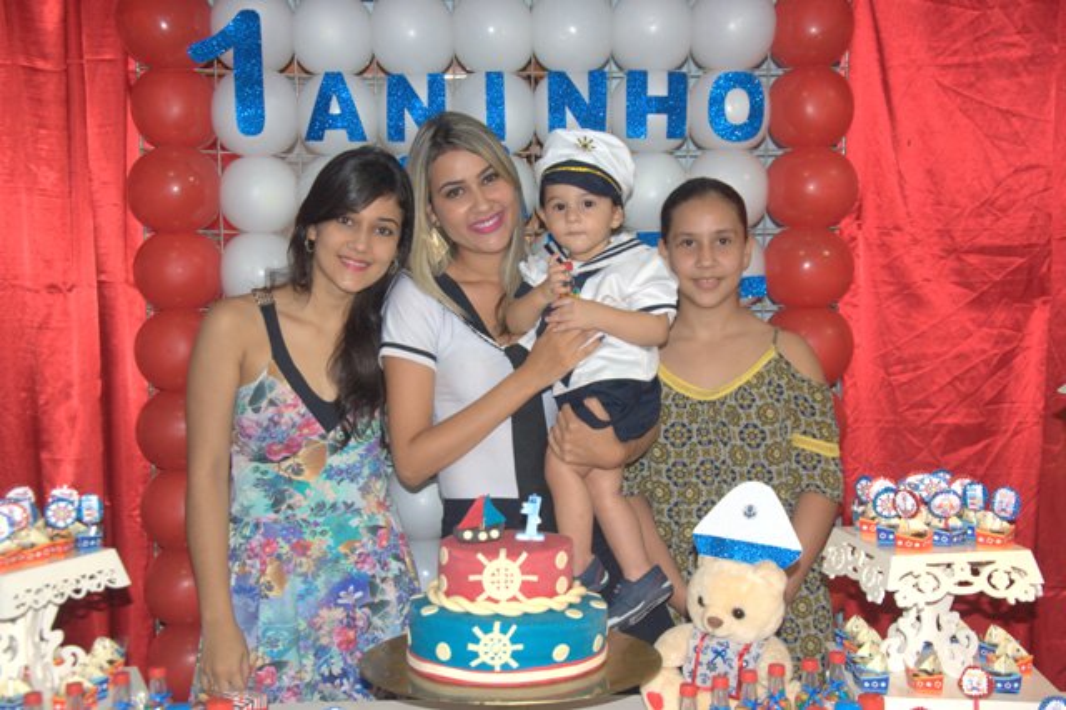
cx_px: 533
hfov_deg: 38.9
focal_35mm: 51
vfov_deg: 26.5
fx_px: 1509
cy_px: 355
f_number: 4.2
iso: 800
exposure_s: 1/60
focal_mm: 34
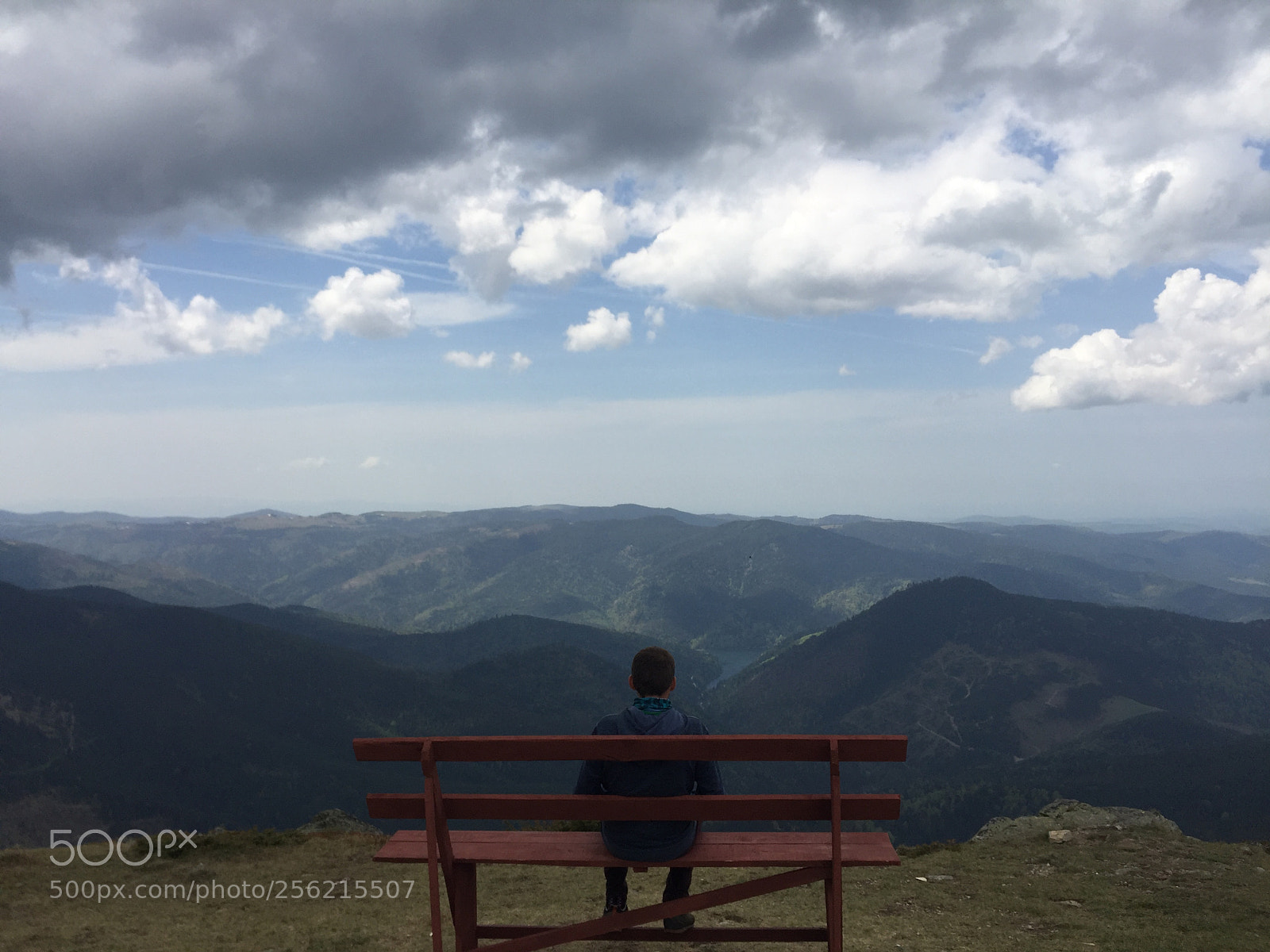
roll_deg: -1.1
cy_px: 476
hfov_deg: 61.7
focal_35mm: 29
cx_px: 635
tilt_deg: -0.4
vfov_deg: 48.2
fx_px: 1064
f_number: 2.2
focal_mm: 4.15
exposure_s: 1/2639
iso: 32
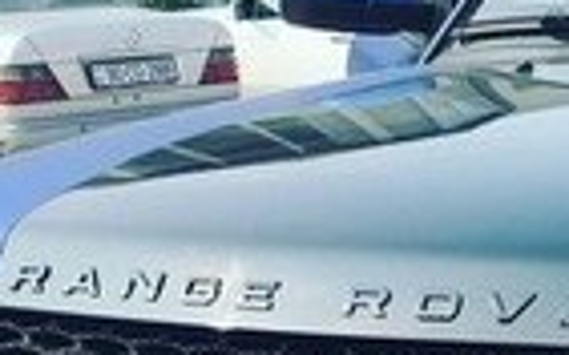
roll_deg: +0.4
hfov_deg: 13.2
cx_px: 1009
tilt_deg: -9.2
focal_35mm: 144
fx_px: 2232
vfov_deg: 9.1
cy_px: 307
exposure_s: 1/769
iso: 25
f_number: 2.2
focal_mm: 4.15
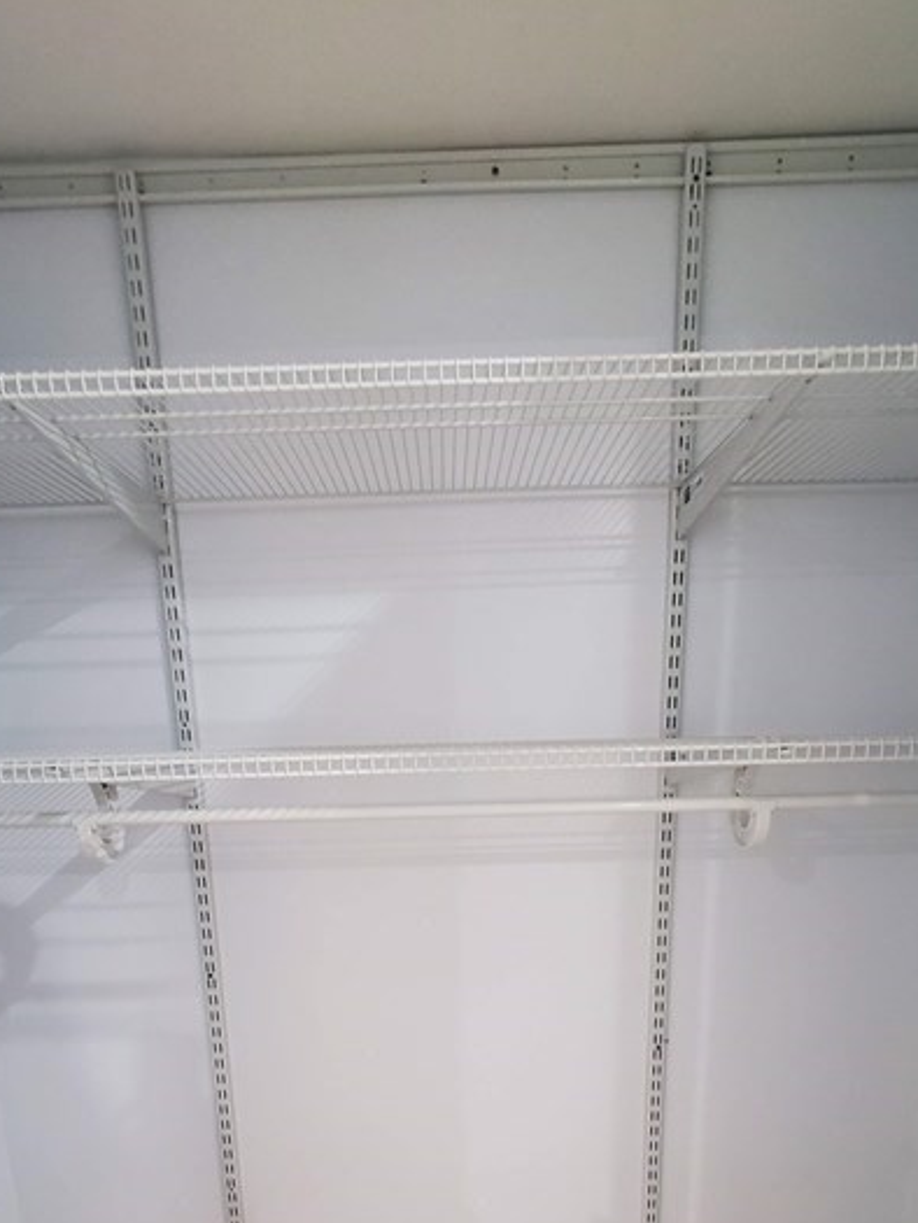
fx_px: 672
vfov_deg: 79.9
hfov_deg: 68.7
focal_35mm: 19
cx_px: 454
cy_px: 876
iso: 500
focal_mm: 1.8
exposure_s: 1/30
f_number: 2.2
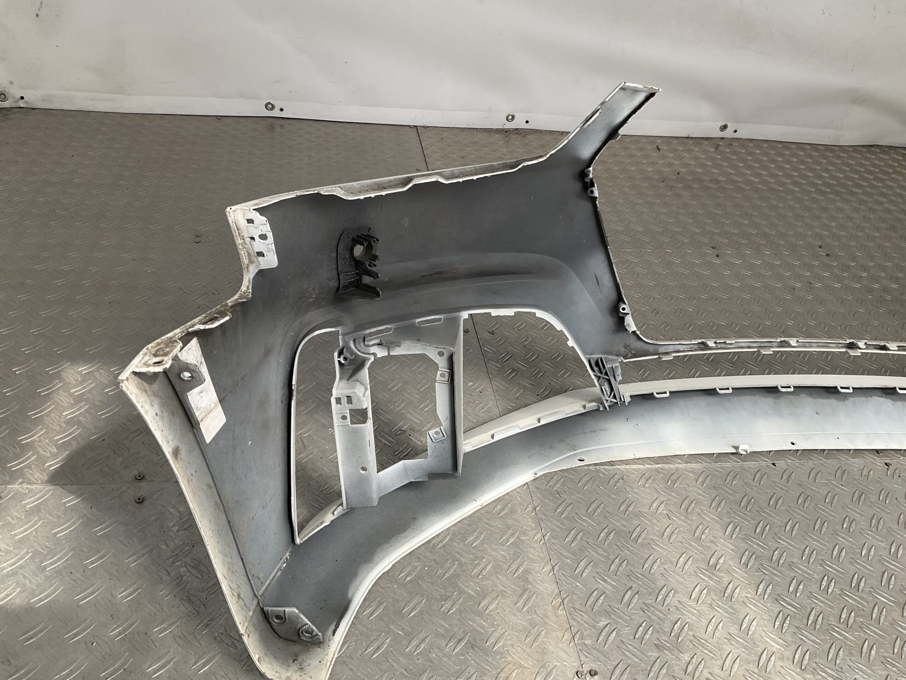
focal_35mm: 29
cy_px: 340
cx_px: 453
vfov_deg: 48.2
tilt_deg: -36.3
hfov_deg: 61.7
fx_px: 759
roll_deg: -10.4
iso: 16
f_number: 1.8
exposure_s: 1/568
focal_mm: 3
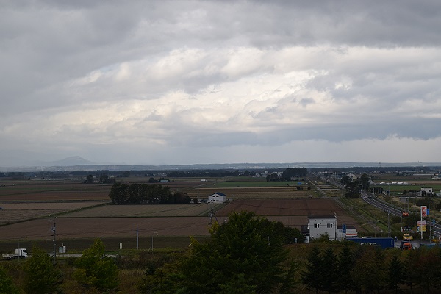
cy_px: 147
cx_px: 220
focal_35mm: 82
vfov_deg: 16.6
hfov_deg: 24.6
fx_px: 1011
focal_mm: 55
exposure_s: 1/320
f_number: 9
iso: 200
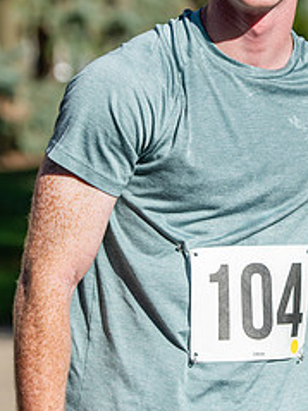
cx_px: 318
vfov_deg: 8.6
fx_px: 2719
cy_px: 120
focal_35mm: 229
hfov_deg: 6.5
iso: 125
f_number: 3.5
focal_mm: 98
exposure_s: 1/1600
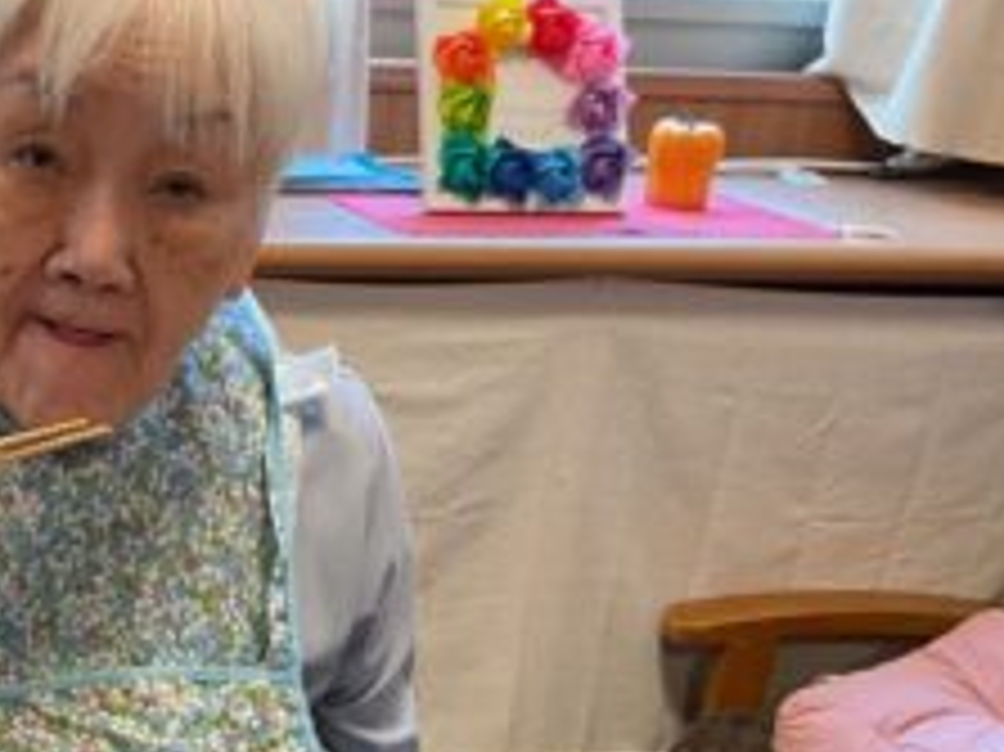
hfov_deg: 24.0
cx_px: 23
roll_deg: -3.2
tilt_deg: -26.1
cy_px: 892
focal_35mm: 78
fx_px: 2261
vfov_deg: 18.0
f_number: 1.8
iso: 125
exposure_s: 1/60
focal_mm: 3
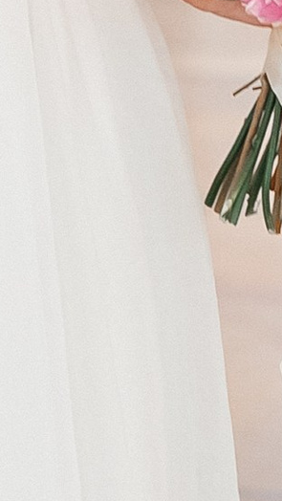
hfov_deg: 3.2
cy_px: 29
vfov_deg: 5.6
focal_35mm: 384
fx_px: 5101
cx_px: -38
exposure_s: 1/160
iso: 1250
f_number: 2.8
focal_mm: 50
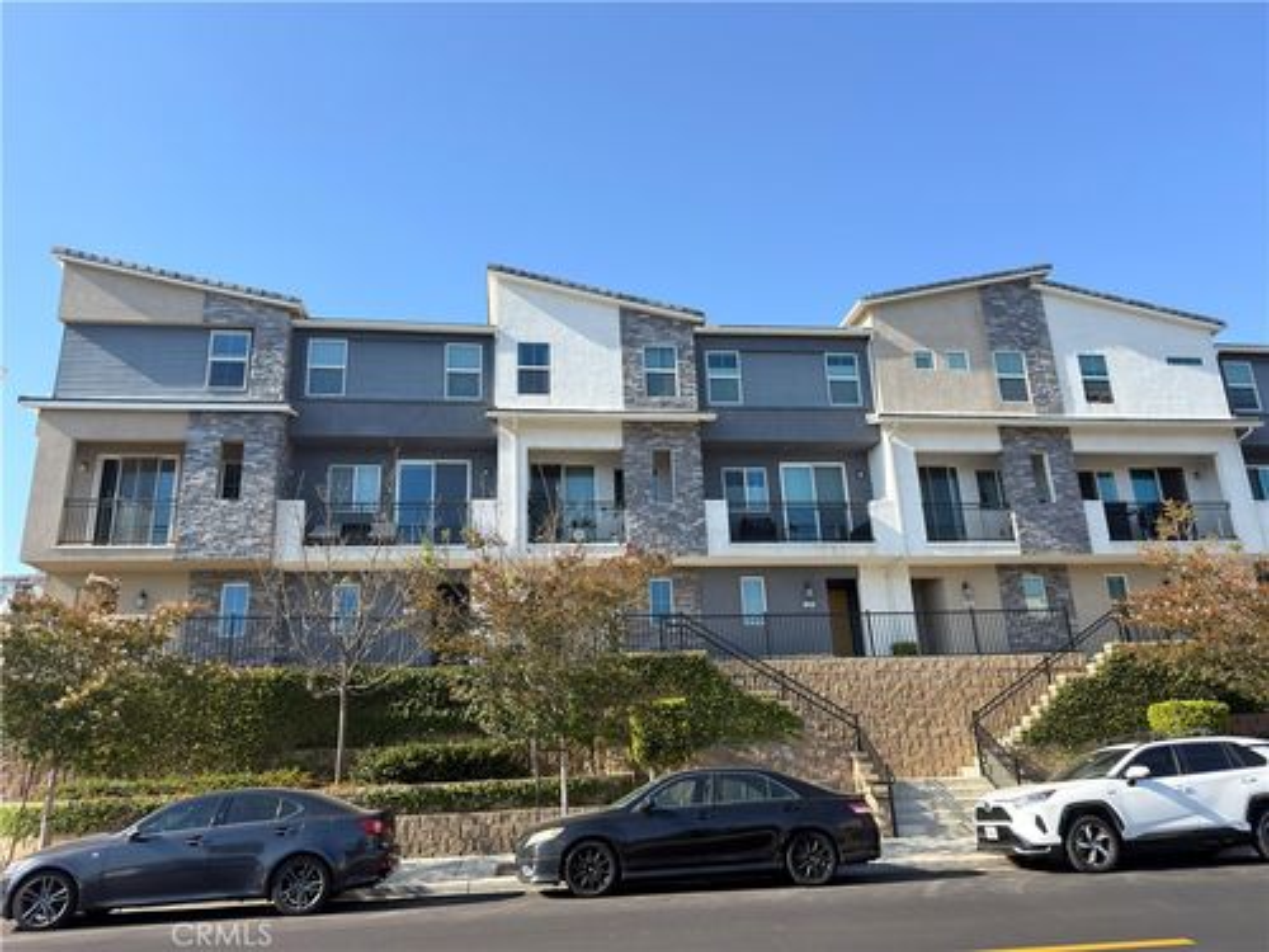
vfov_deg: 56.8
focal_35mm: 24
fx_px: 880
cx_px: 634
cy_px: 476
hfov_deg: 71.6
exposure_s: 1/1905
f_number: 1.78
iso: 64
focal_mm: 6.76
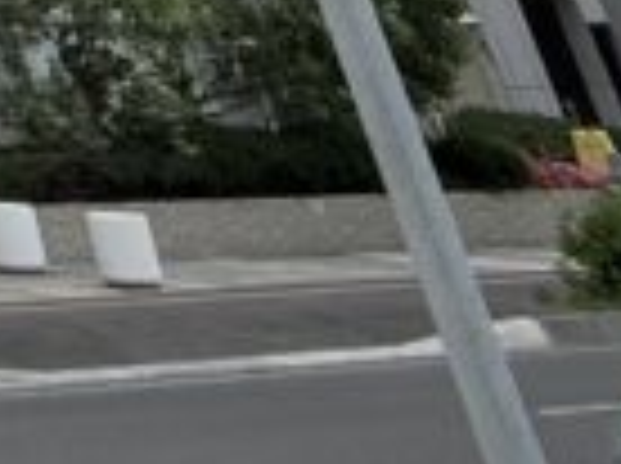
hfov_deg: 13.4
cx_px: -900
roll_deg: +0.6
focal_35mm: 104
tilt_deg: +35.6
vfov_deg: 8.7
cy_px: -1257
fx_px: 1862
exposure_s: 1/2024
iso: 64
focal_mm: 2.22
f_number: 2.2
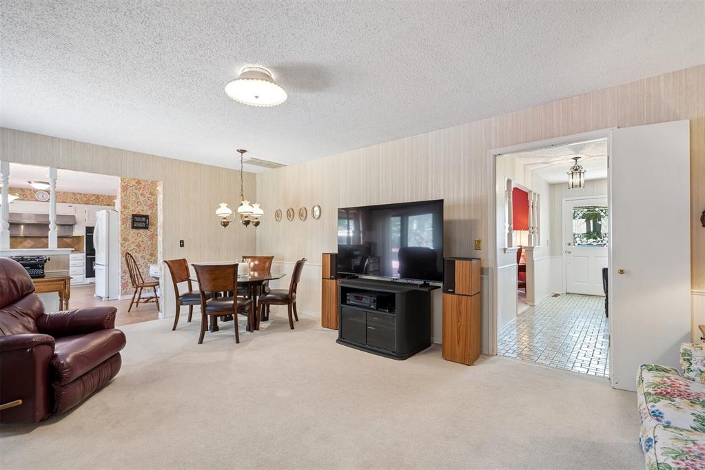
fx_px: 313
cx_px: 352
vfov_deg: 73.7
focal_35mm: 16
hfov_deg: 96.7
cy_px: 235
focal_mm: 16
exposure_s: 1/4
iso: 200
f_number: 8
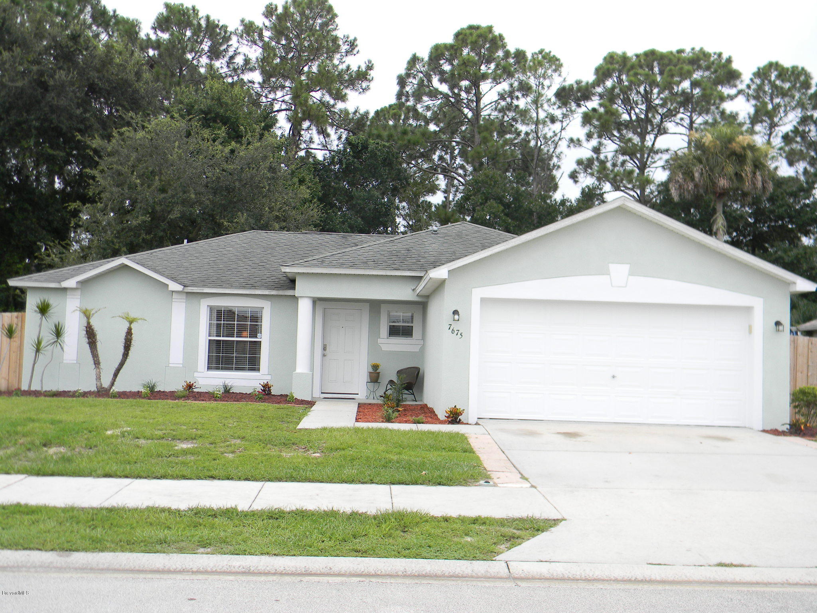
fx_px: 850
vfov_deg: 39.7
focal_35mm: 36
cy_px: 306
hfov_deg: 51.4
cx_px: 408
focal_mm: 6.4
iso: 80
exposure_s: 1/365
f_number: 3.7
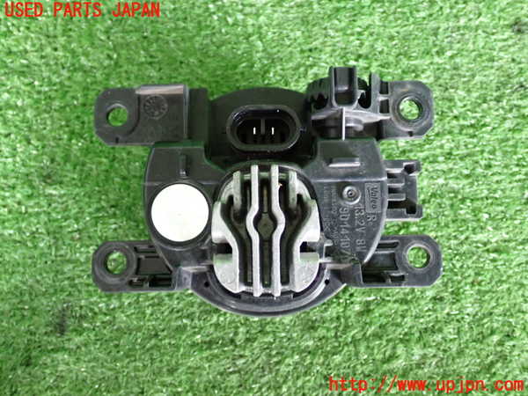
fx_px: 580
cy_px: 198
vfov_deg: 37.7
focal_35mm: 38
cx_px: 264
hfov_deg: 49.0
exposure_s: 1/40
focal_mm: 6.83
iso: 800
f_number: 2.7
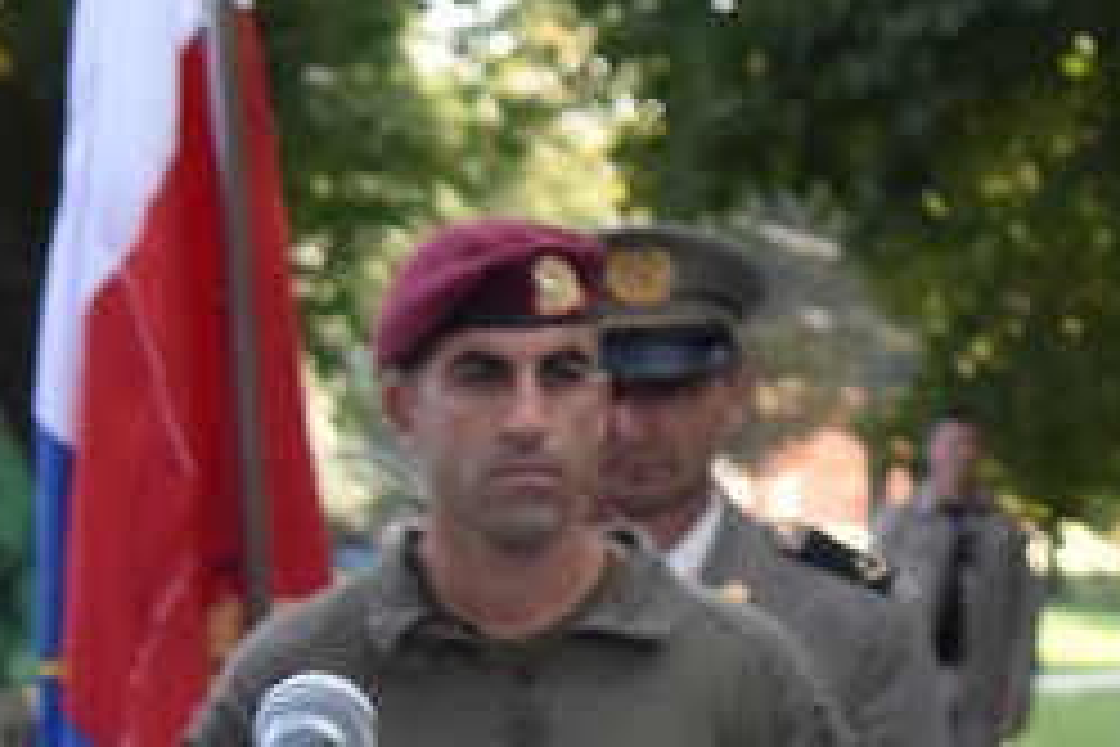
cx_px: 1894
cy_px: 844
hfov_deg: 6.8
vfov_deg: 4.6
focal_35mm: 296
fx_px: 9208
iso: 800
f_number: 5.3
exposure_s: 1/640
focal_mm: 48
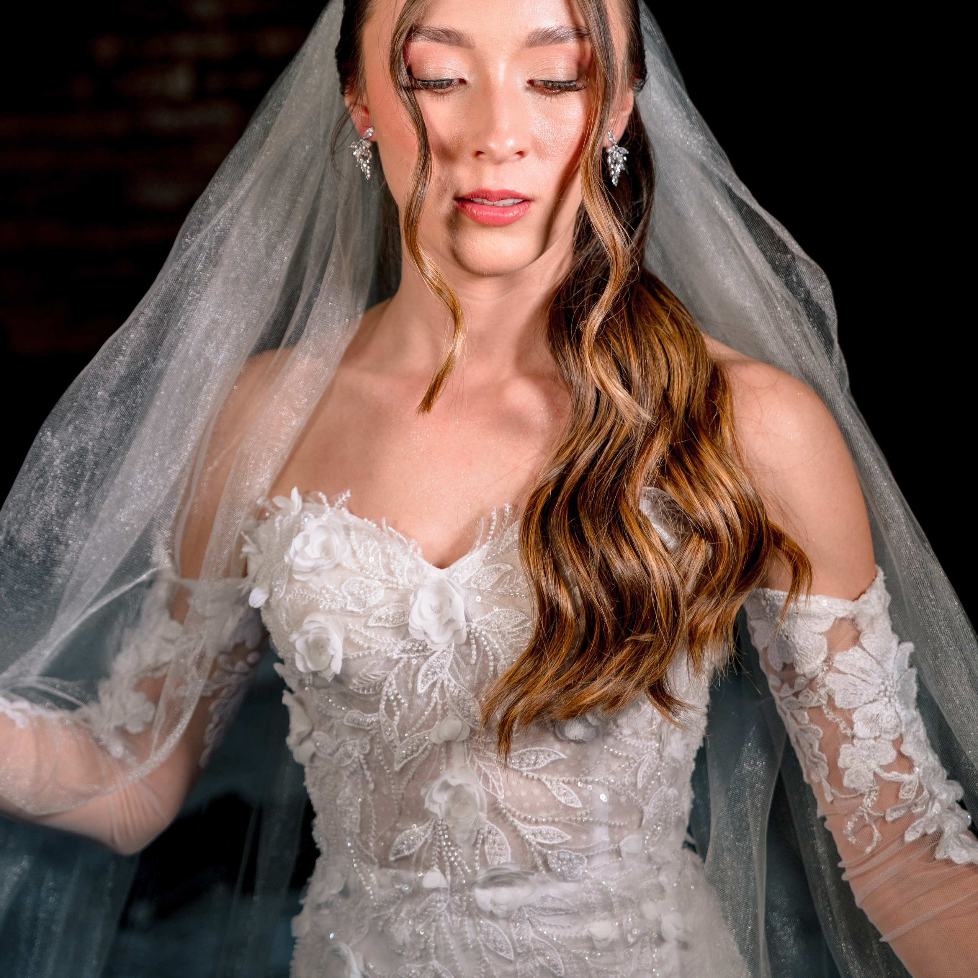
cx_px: 490
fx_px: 2206
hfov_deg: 25.0
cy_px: 385
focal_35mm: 69
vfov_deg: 25.0
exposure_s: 1/320
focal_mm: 54
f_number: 2.8
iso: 400
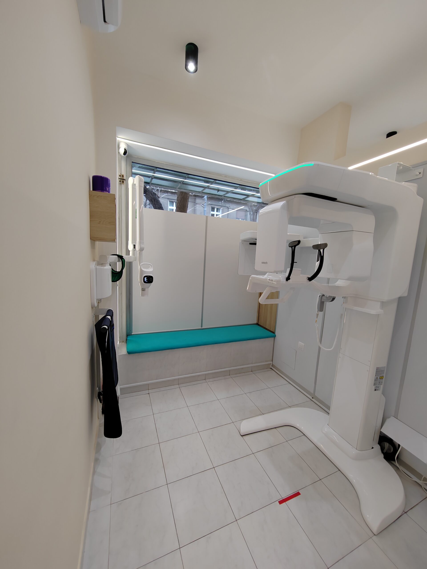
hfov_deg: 89.9
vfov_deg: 106.2
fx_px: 214
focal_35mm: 13
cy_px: 284
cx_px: 214
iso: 200
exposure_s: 1/50
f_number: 2.2
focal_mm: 2.16
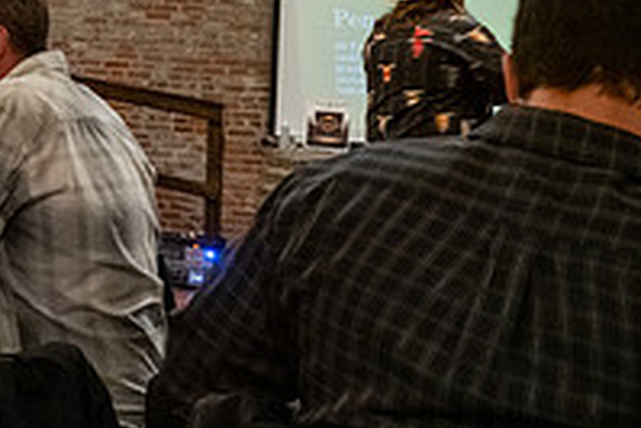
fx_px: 1247
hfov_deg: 24.3
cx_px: -245
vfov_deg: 18.8
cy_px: -34
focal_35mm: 70
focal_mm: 24
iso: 6400
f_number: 6.3
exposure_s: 1/40
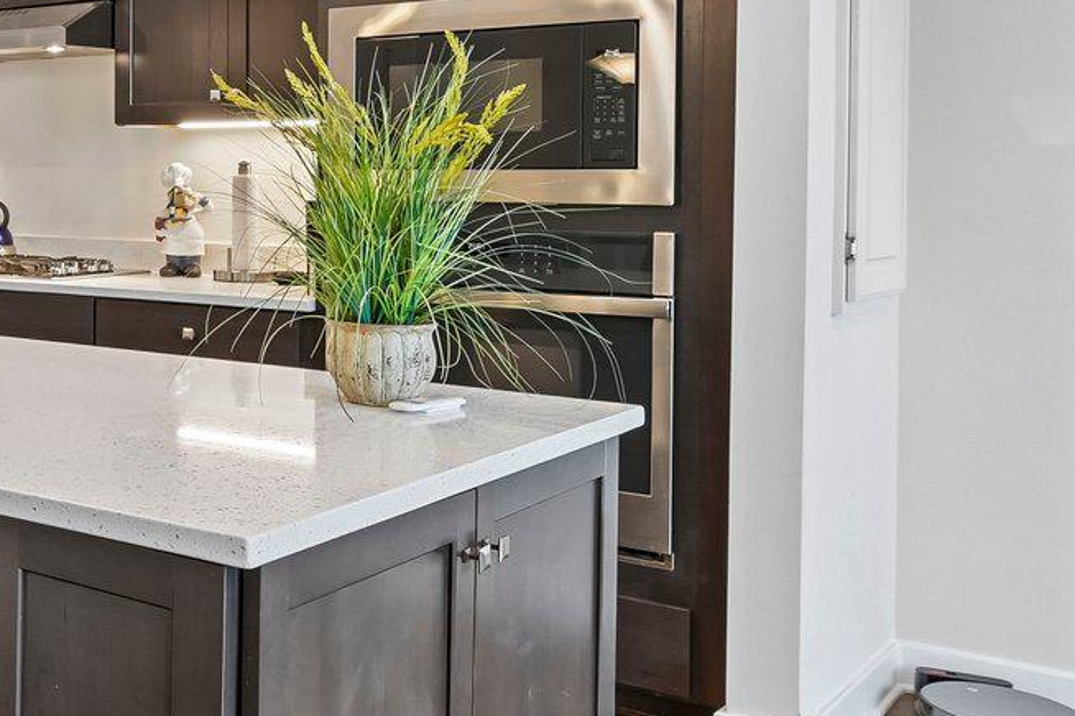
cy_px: 177
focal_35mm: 49
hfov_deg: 32.1
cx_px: -283
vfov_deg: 27.4
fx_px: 1450
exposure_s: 1/13
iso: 400
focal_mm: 15.5
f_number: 8
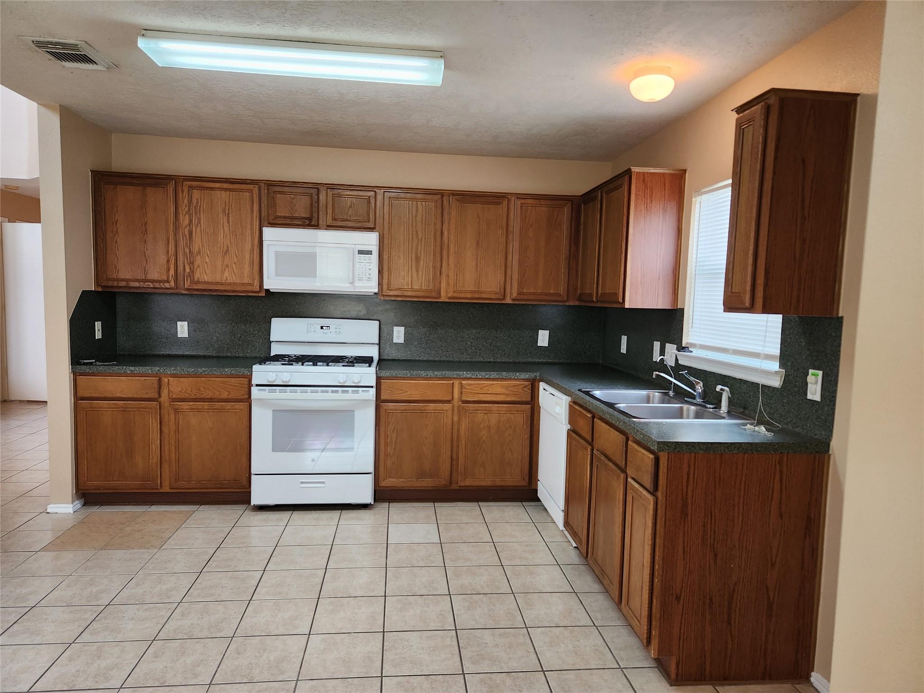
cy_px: 346
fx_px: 614
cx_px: 462
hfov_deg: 73.9
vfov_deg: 58.9
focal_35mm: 23
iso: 250
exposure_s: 1/120
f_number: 1.8
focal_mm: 5.4
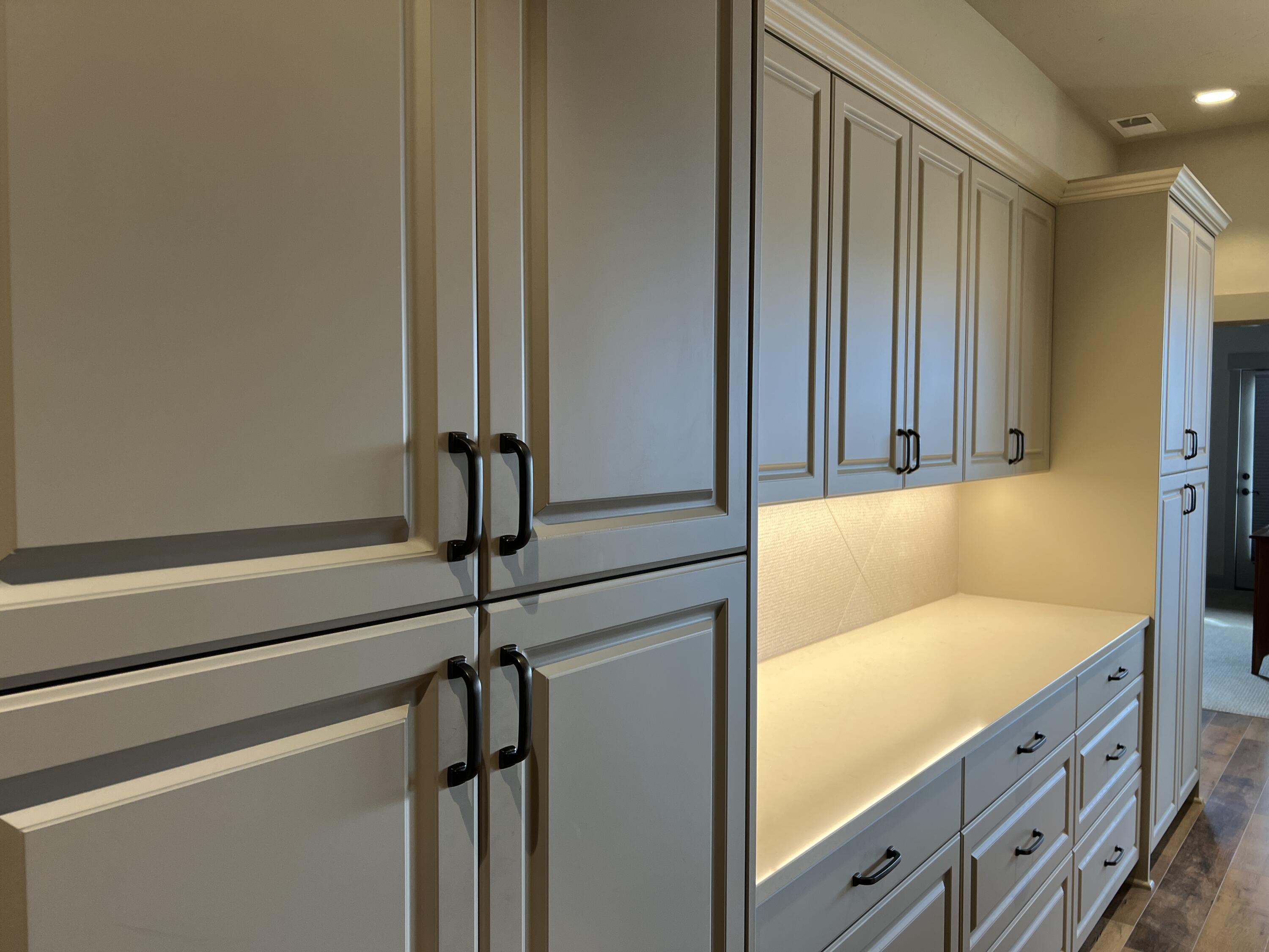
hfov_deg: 67.3
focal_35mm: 26
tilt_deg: -3.4
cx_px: 634
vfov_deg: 53.1
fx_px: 953
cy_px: 476
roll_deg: -0.3
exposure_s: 1/120
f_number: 1.5
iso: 80
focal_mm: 5.7
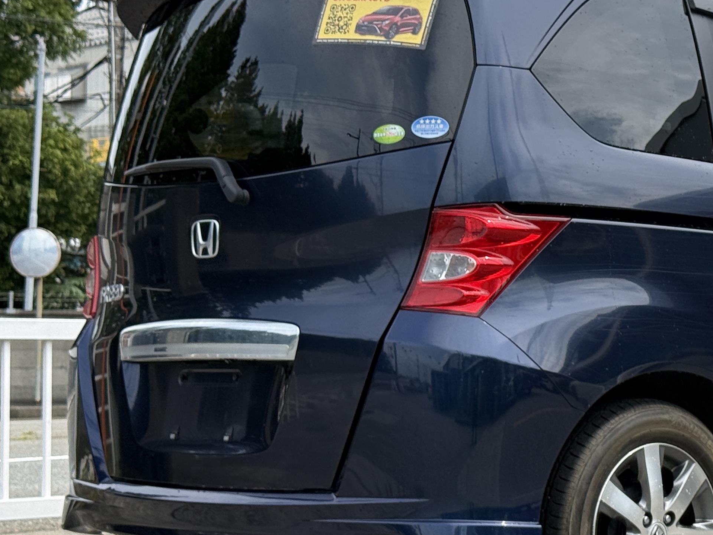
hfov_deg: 19.0
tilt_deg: +2.3
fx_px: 2080
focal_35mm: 101
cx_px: 690
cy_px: 263
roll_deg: +0.4
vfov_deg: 14.6
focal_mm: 6.76
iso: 80
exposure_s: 1/3226
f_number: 1.78
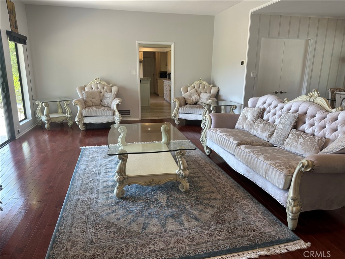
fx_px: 239
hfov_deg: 71.6
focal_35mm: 24
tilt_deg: -13.4
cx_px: 172
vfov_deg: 56.8
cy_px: 130
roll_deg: -1.0
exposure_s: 1/120
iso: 100
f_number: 1.78
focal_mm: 6.86
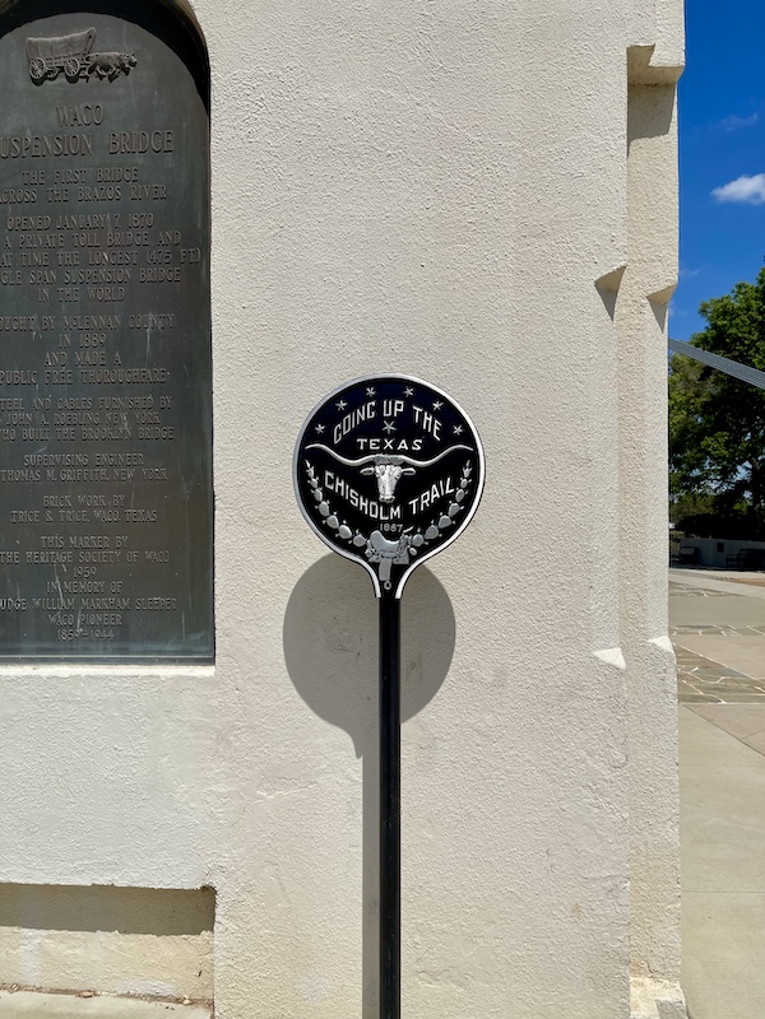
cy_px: 510
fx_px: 766
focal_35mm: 26
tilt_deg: +2.1
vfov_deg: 67.3
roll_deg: +0.9
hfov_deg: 53.1
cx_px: 382
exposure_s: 1/13514
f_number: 1.6
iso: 50
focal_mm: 5.1
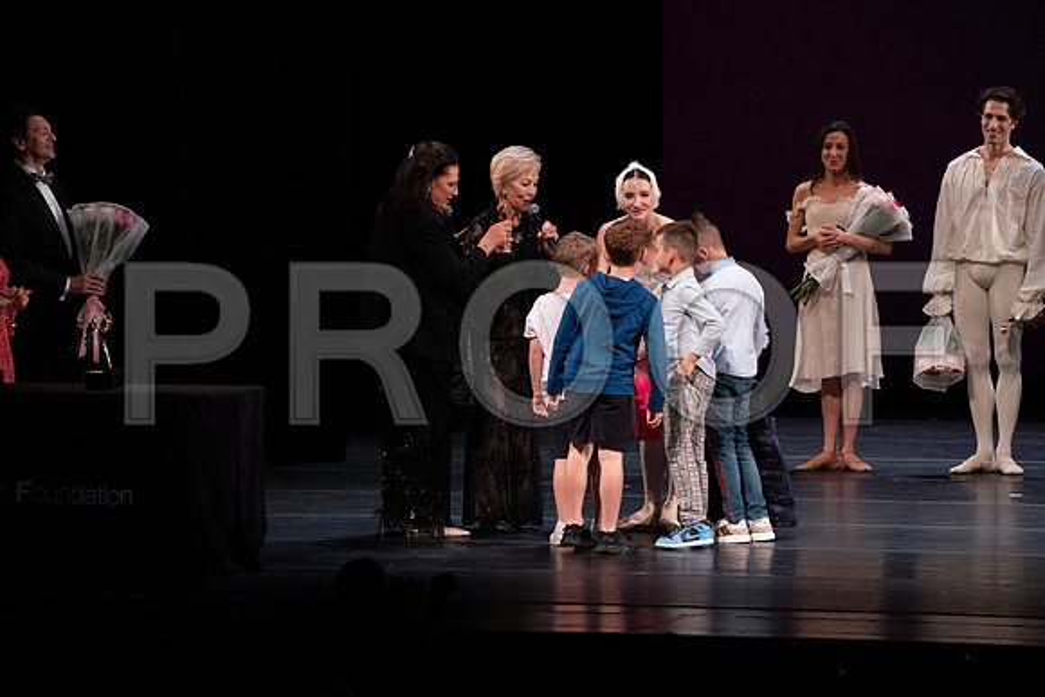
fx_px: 8623
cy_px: 348
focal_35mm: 297
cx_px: 522
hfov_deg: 6.9
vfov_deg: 4.6
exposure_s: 1/320
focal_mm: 297
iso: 12800
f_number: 11
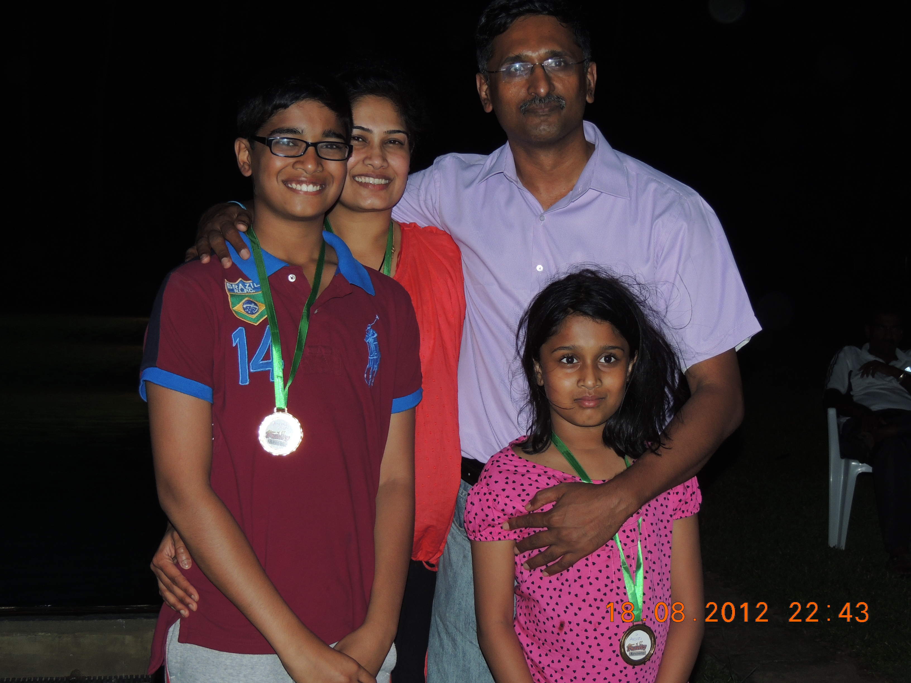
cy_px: 342
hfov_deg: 34.9
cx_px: 456
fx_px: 1447
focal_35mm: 55
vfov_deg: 26.6
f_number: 3.7
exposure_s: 1/40
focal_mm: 9.8
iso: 200
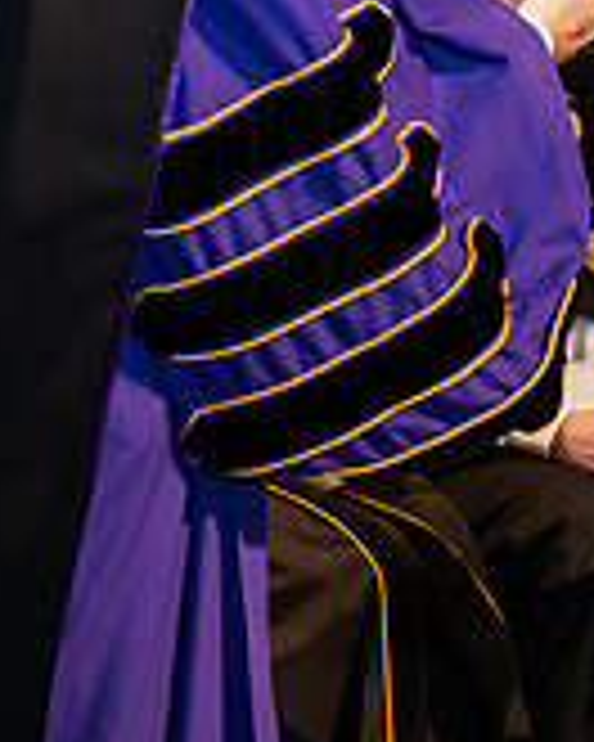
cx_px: 621
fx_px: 4483
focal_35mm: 204
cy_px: -74
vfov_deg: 9.4
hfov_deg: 7.5
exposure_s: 1/200
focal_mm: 62
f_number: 6.3
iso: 1600
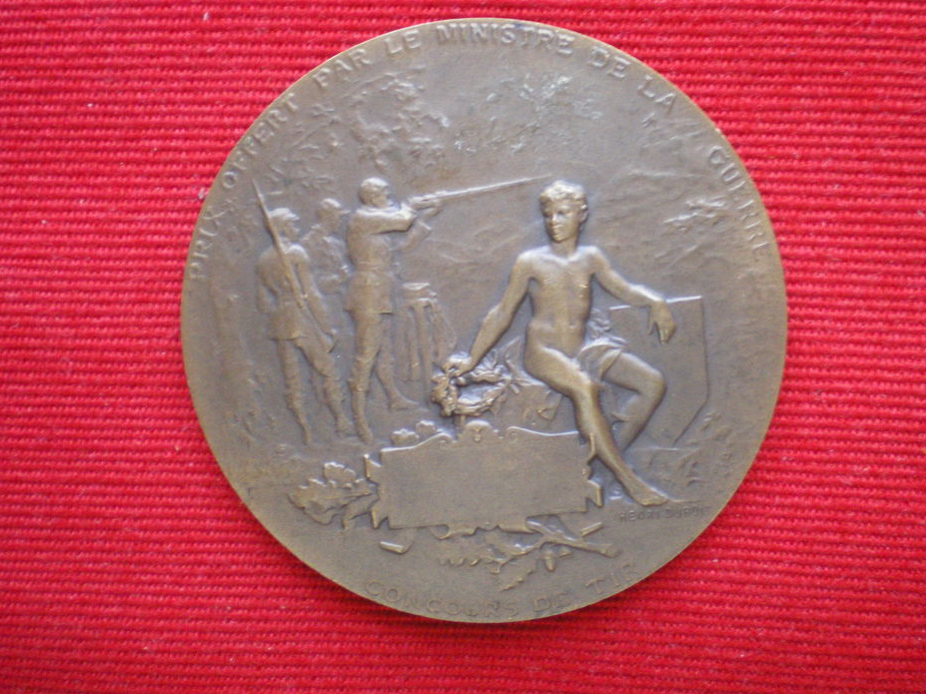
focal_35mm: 41
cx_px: 497
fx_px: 1097
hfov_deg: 45.7
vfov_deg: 35.1
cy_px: 344
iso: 400
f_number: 3.1
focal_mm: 6.3
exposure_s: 1/20
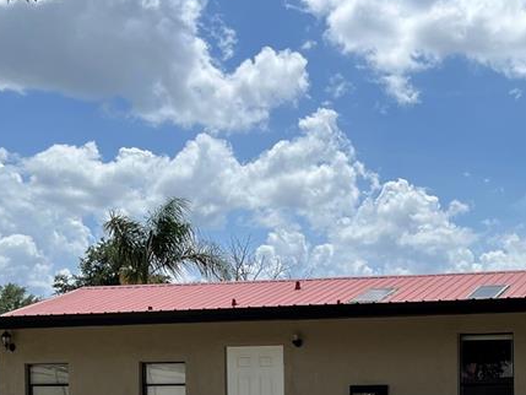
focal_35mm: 62
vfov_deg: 22.6
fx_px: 942
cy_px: 412
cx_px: 476
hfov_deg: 29.8
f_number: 1.6
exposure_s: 1/5076
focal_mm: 5.1
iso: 50
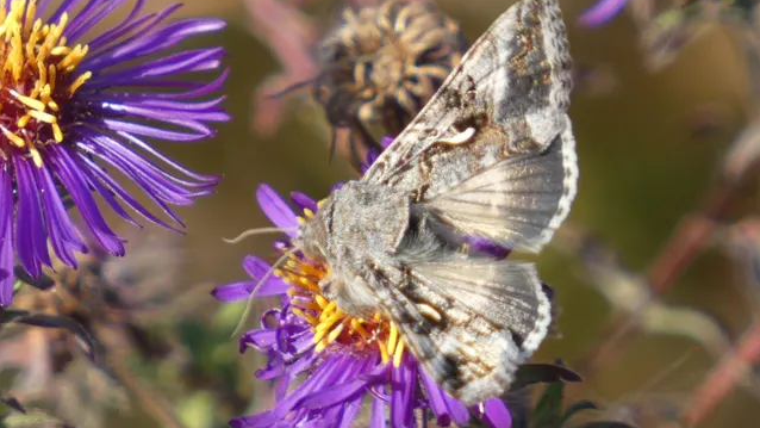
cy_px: 237
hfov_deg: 1.8
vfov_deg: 1.0
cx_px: 380
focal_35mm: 1187
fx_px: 23923
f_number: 5.7
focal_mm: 194.6
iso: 100
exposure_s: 1/125
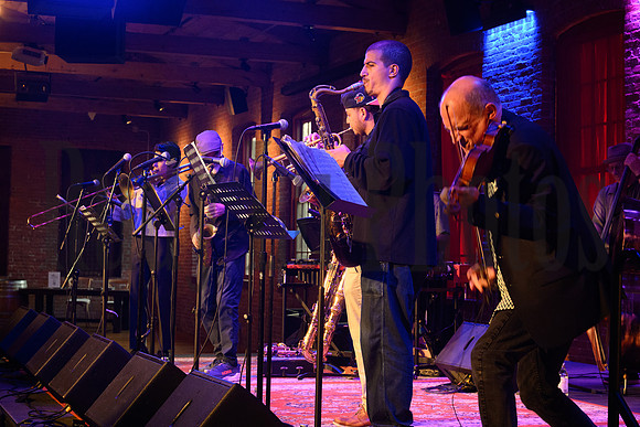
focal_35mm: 70
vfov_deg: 19.5
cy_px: 214
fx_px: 1245
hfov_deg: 28.8
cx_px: 320
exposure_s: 1/50
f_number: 8
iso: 5000
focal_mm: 70
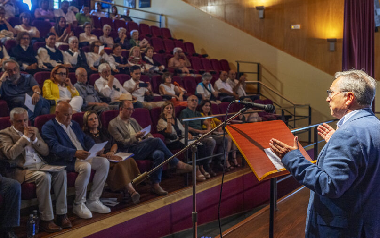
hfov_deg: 51.5
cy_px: 123
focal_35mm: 38
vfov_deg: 33.6
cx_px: 198
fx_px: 393
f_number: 4
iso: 1250
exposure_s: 1/200
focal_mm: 35
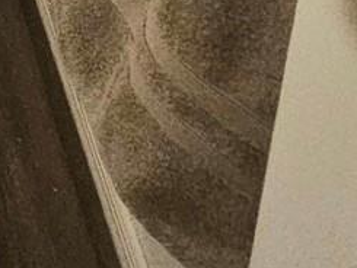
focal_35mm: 85
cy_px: -580
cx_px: -657
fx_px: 877
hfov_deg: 12.3
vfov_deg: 10.6
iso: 320
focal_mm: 2.2
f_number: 2.2
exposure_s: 1/60.2
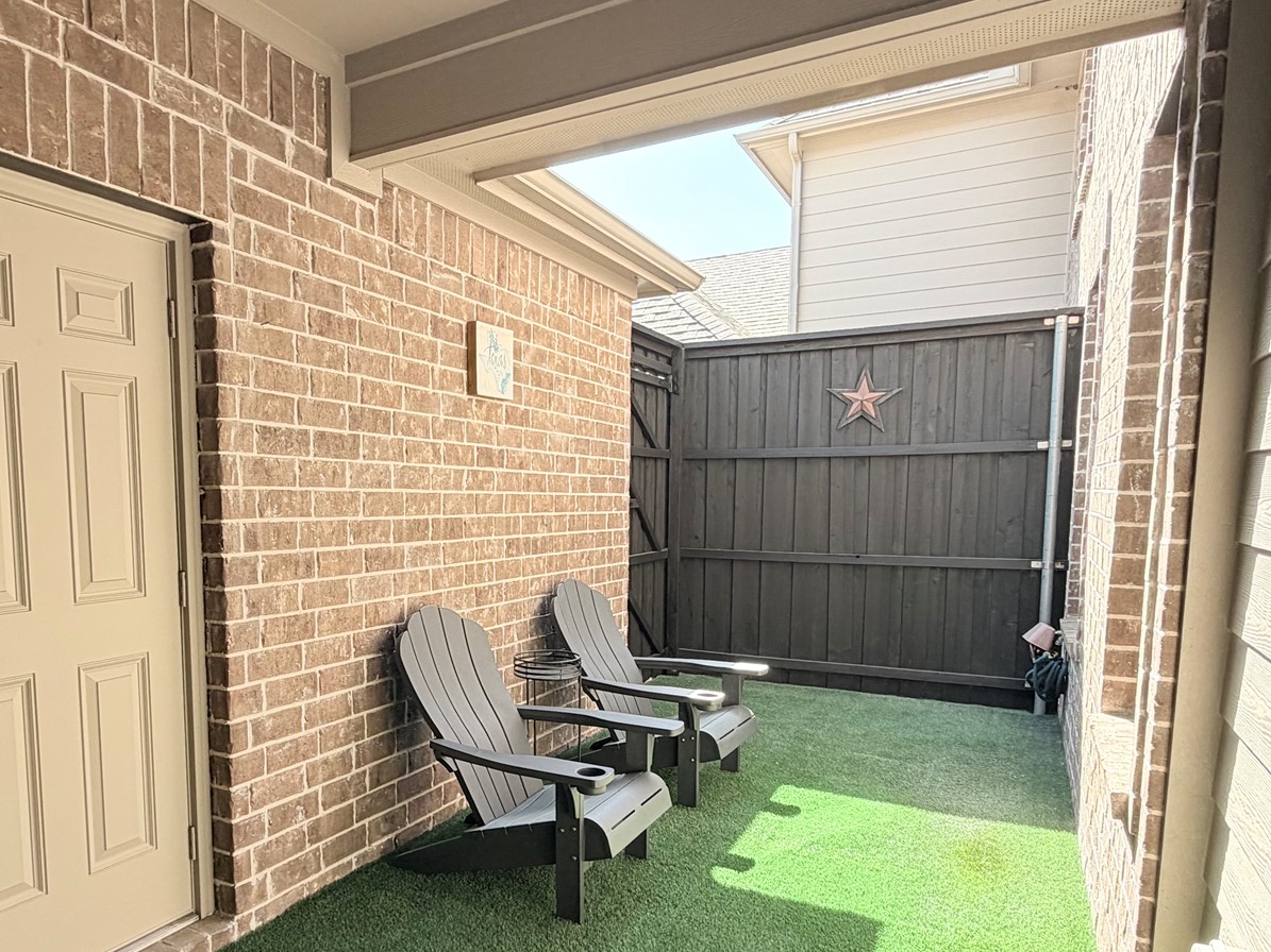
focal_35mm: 24
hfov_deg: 70.7
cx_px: 494
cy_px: 581
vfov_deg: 56.3
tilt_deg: -6.7
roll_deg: +0.3
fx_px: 881
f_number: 2.2
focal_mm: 2.22
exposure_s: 1/121
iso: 50
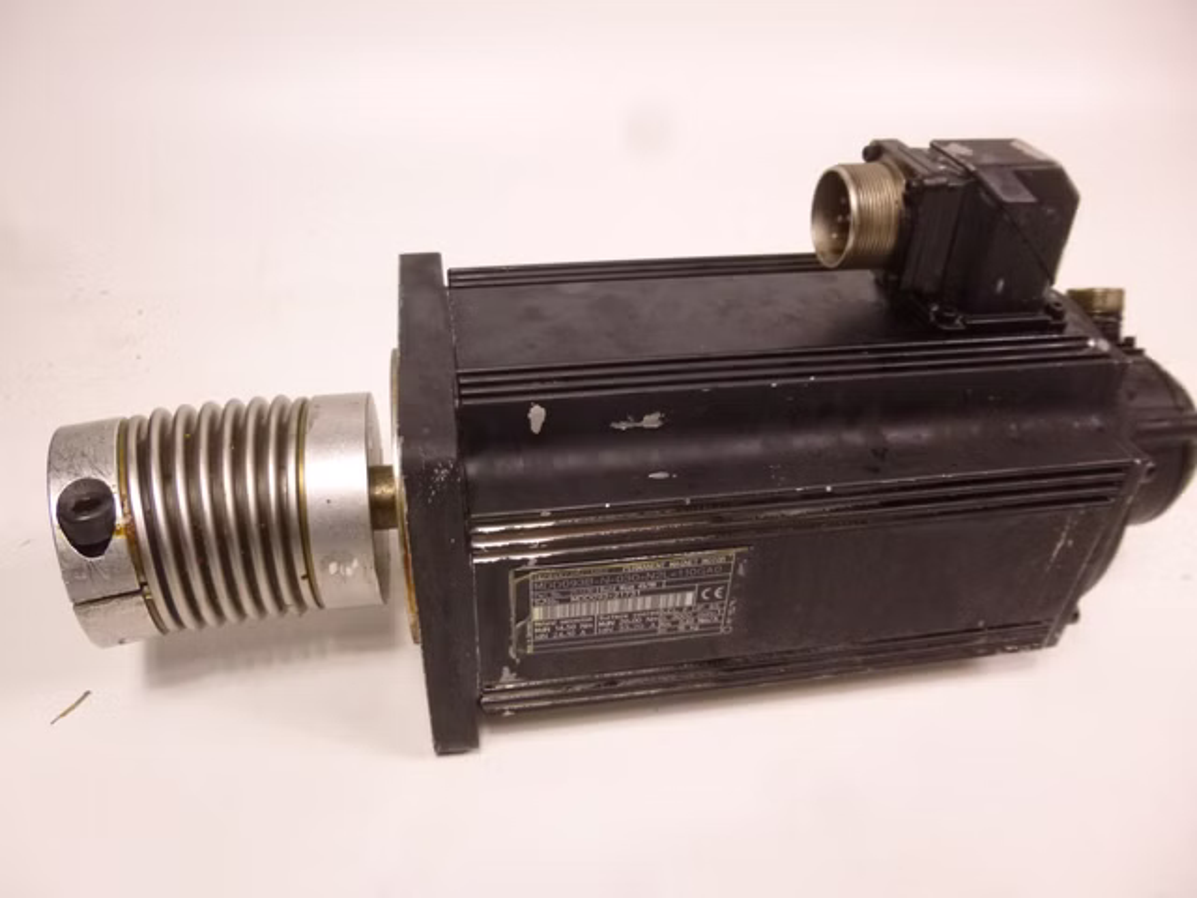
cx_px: 598
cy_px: 449
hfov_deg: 69.4
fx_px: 864
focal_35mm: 25
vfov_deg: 54.9
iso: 400
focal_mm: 4.5
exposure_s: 1/60
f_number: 3.1
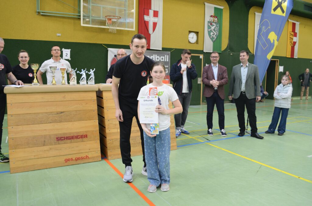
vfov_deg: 47.7
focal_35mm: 27
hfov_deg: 67.5
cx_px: 156
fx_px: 233
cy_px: 103
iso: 400
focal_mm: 18
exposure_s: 1/100
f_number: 5
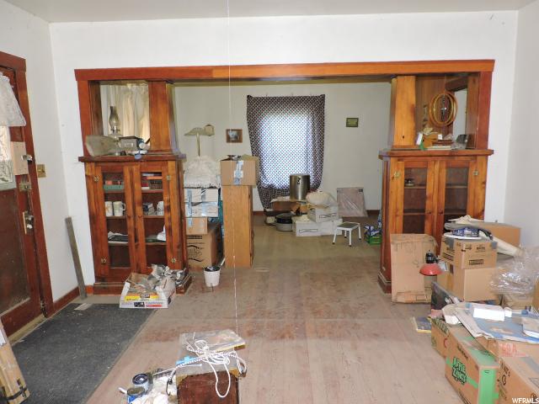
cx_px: 270
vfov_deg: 56.8
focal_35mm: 24
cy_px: 202
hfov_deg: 71.6
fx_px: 374
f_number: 3
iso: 200
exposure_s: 1/30
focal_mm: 4.3
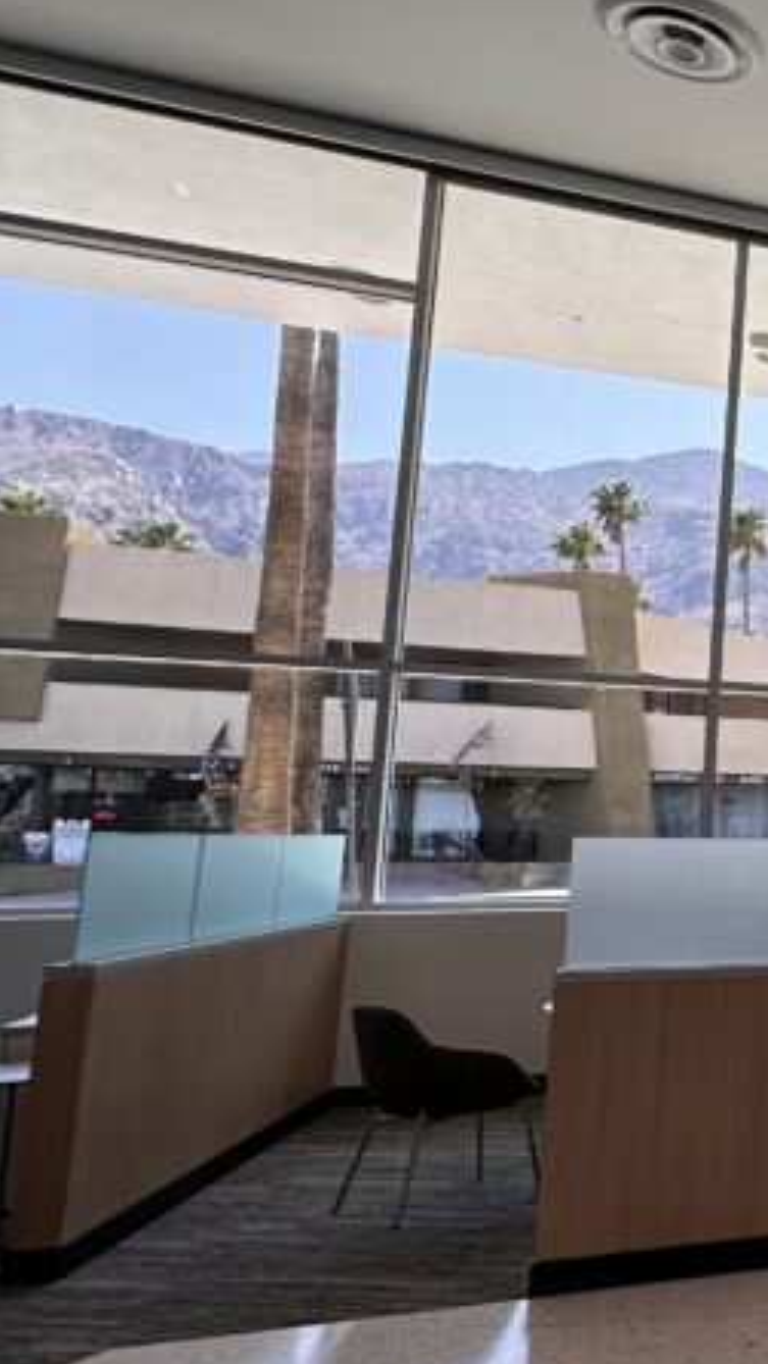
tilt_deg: +6.2
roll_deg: -0.5
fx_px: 1267
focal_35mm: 35
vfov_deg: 56.6
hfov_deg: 21.9
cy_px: 716
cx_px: 1365
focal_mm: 2.22
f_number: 2.2
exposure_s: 1/619
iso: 40
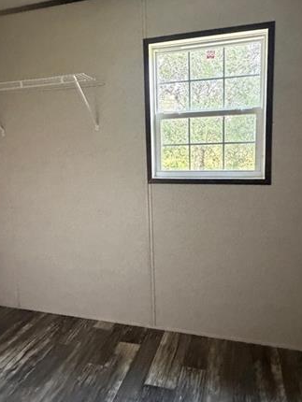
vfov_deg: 69.3
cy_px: 193
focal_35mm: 25
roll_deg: +1.8
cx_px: 156
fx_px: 291
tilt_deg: -6.5
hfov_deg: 54.9
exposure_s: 1/60
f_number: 2.2
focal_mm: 2.22
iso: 800
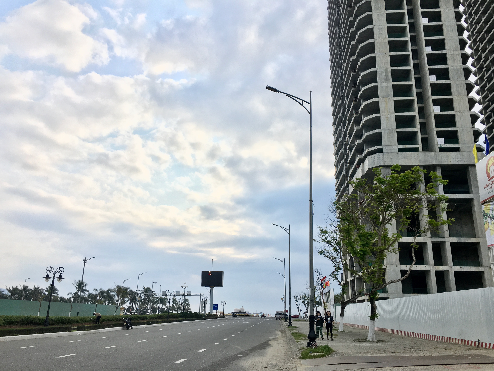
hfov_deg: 61.7
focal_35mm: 29
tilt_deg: +17.1
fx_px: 414
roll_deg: -1.5
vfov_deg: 48.2
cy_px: 186
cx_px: 247
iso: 25
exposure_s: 1/746
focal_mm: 4.15
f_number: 2.2
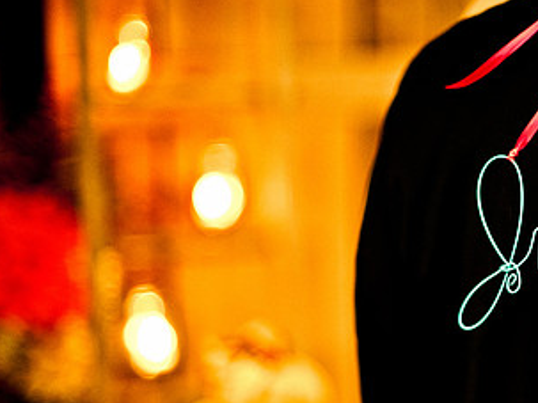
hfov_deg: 20.8
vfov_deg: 16.0
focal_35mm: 92
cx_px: 506
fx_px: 1429
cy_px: 265
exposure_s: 1/100
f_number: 1.4
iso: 1600
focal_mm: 50
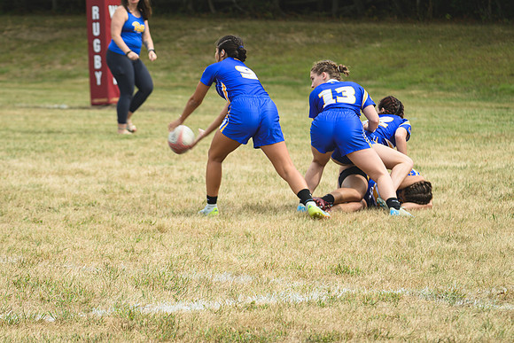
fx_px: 3671
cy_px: 209
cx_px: 192
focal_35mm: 257
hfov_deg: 8.0
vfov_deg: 5.3
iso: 64
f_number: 5.3
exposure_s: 1/400
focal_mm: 200
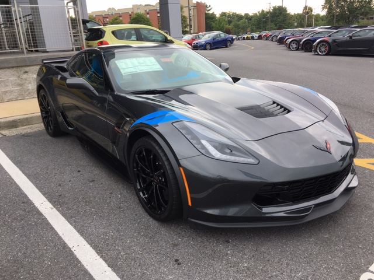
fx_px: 313
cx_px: 187
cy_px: 140
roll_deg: +2.5
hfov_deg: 61.7
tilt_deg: -16.5
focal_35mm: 29
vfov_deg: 48.2
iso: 25
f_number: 2.2
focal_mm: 4.15
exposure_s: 1/235
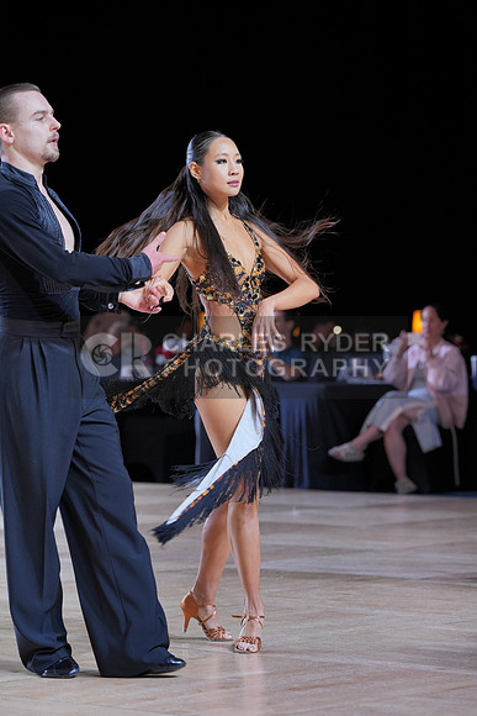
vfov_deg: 15.3
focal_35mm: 134
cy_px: 358
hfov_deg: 10.2
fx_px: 2661
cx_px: 238
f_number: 4.5
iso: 800
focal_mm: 134
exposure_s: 1/400
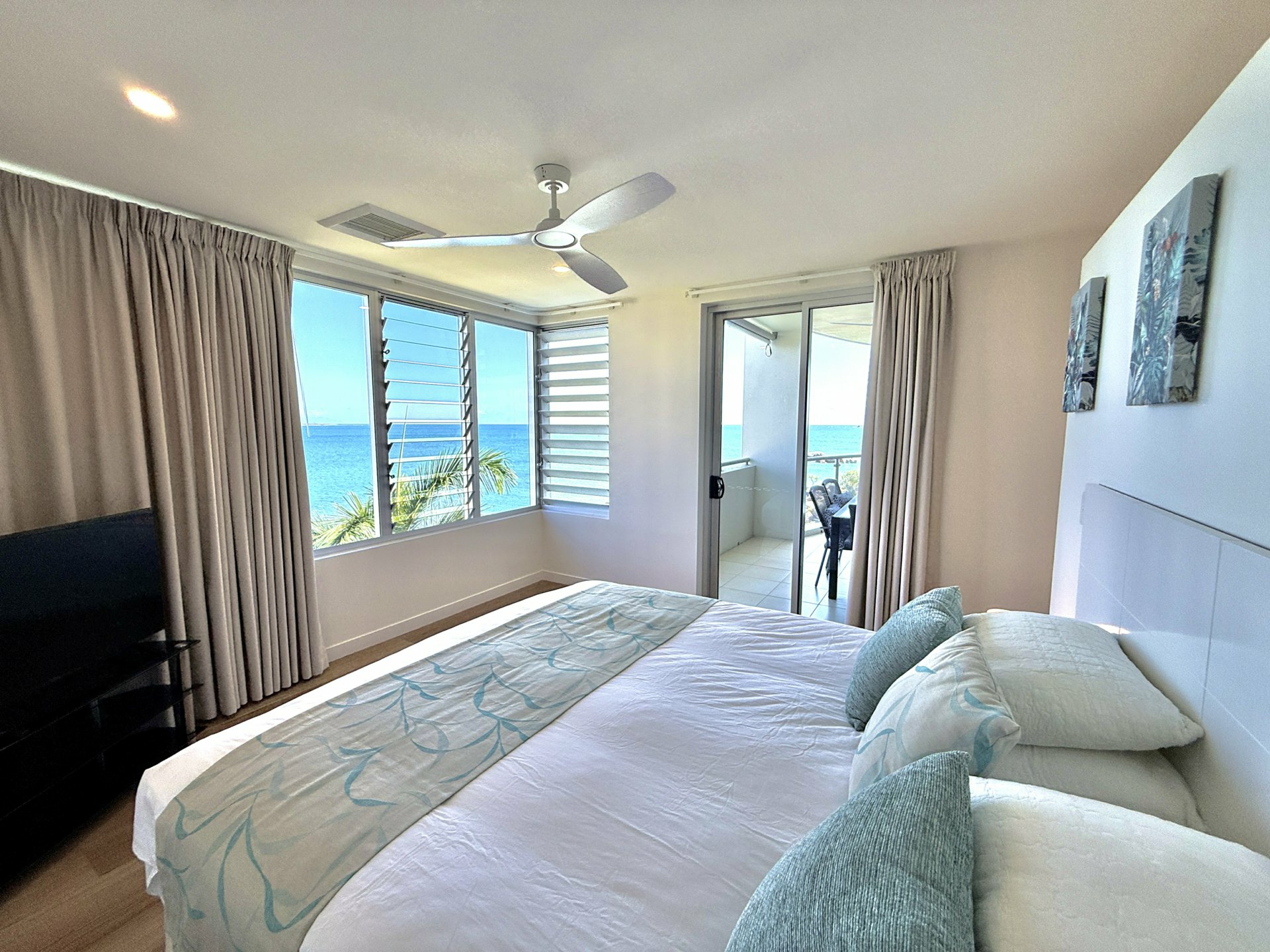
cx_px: 635
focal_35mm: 14
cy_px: 476
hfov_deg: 102.1
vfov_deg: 85.7
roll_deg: -0.2
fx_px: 514
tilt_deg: -5.0
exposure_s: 1/510
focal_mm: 2.22
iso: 64
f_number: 2.2
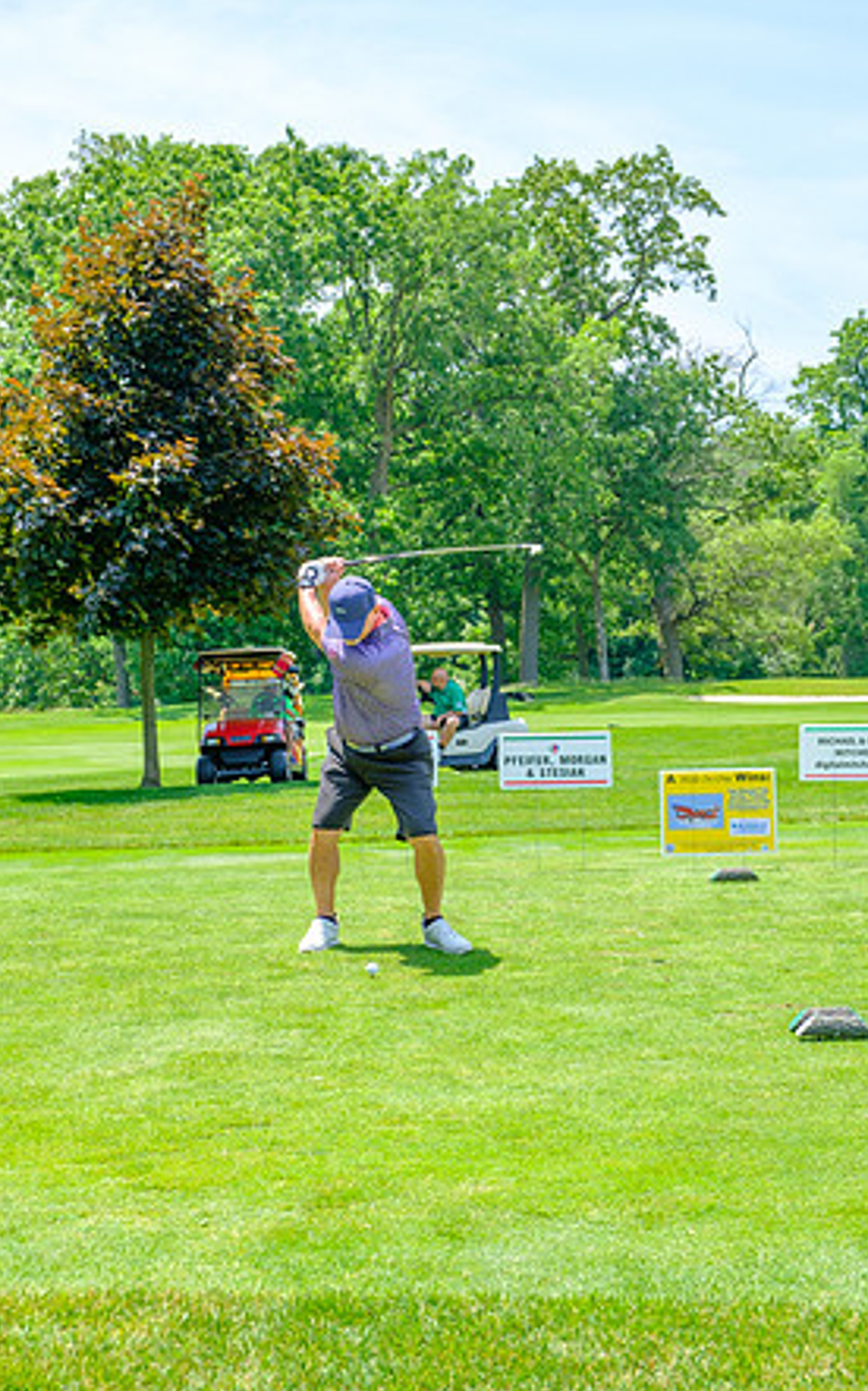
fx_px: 2121
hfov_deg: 23.1
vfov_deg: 36.3
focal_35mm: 56
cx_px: 469
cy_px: 702
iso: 200
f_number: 5
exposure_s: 1/500
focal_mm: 35.8
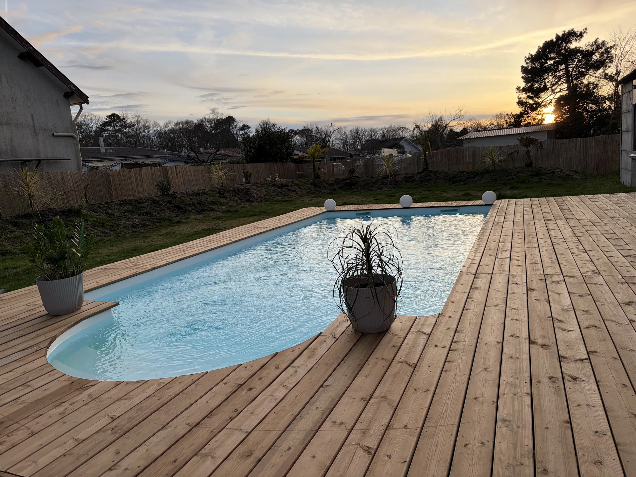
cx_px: 318
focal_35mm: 26
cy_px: 238
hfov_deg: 67.3
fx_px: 478
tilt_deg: -9.6
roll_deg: +4.6
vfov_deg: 53.1
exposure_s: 1/1239
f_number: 1.6
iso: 64
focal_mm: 5.96
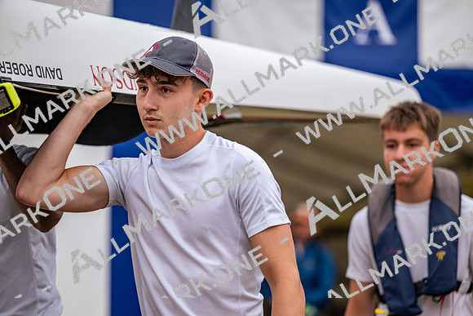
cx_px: 236
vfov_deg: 10.2
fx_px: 1774
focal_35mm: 135
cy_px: 158
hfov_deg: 15.2
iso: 800
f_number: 2.8
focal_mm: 135
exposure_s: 1/2500
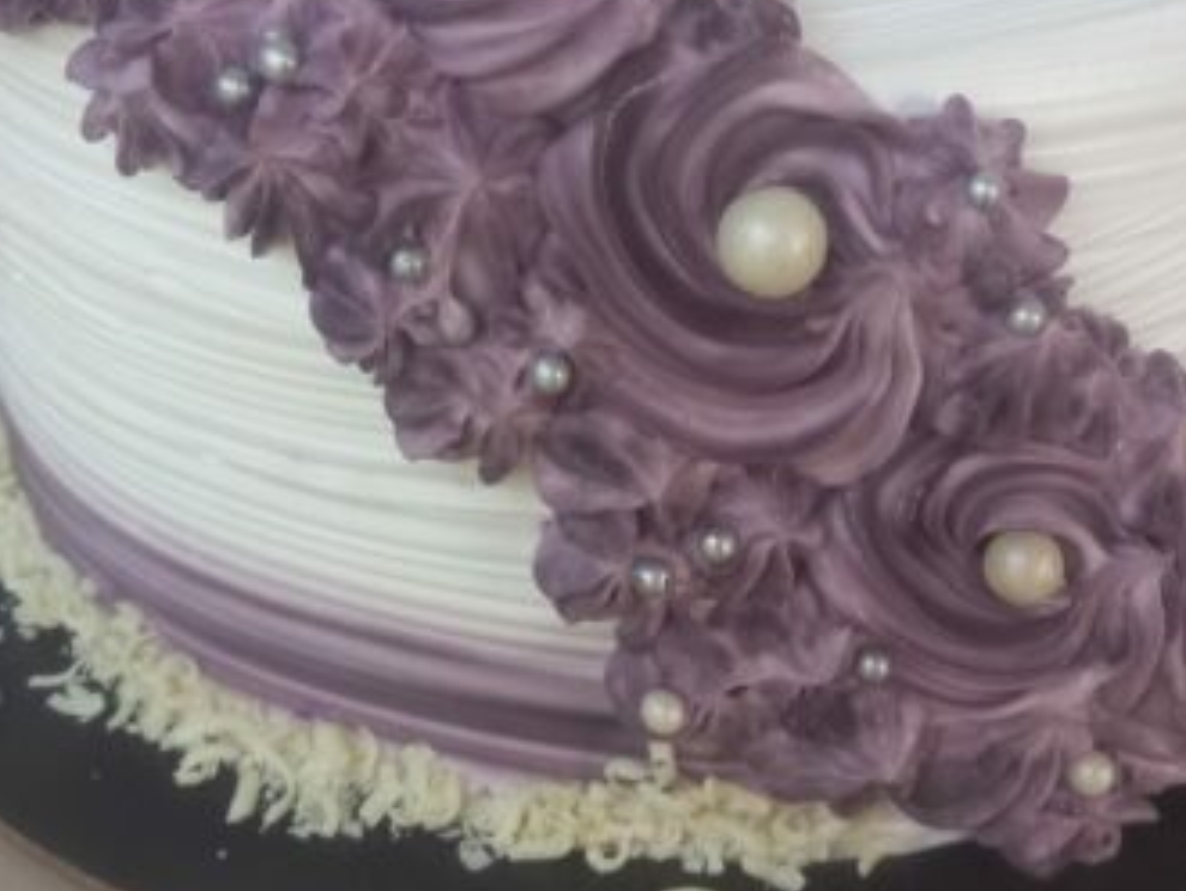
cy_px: 372
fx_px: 1817
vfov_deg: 27.5
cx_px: 625
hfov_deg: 36.1
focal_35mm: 53
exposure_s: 1/60
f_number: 2
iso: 125
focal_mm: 4.6
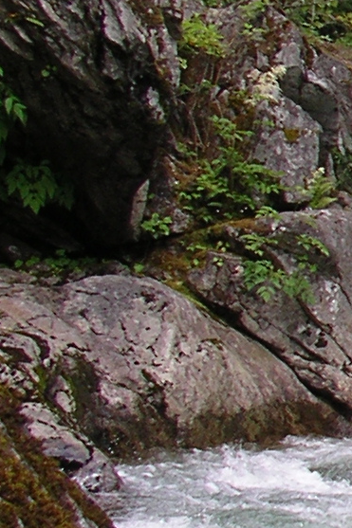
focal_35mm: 158
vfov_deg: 13.0
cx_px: 978
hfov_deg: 7.8
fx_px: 2319
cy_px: 248
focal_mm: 5.7
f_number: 2.8
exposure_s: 1/250
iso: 50
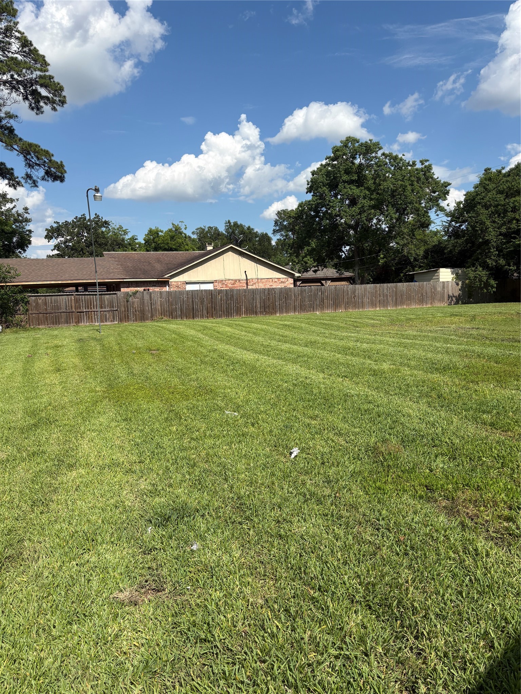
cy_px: 347
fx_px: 522
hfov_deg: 53.1
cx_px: 260
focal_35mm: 26
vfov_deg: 67.3
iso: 50
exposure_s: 1/4065
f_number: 1.6
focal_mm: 5.96
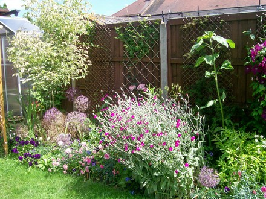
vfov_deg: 39.7
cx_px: 133
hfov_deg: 51.4
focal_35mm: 36
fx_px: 277
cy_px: 100
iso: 80
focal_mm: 6
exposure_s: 1/291
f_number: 4.8
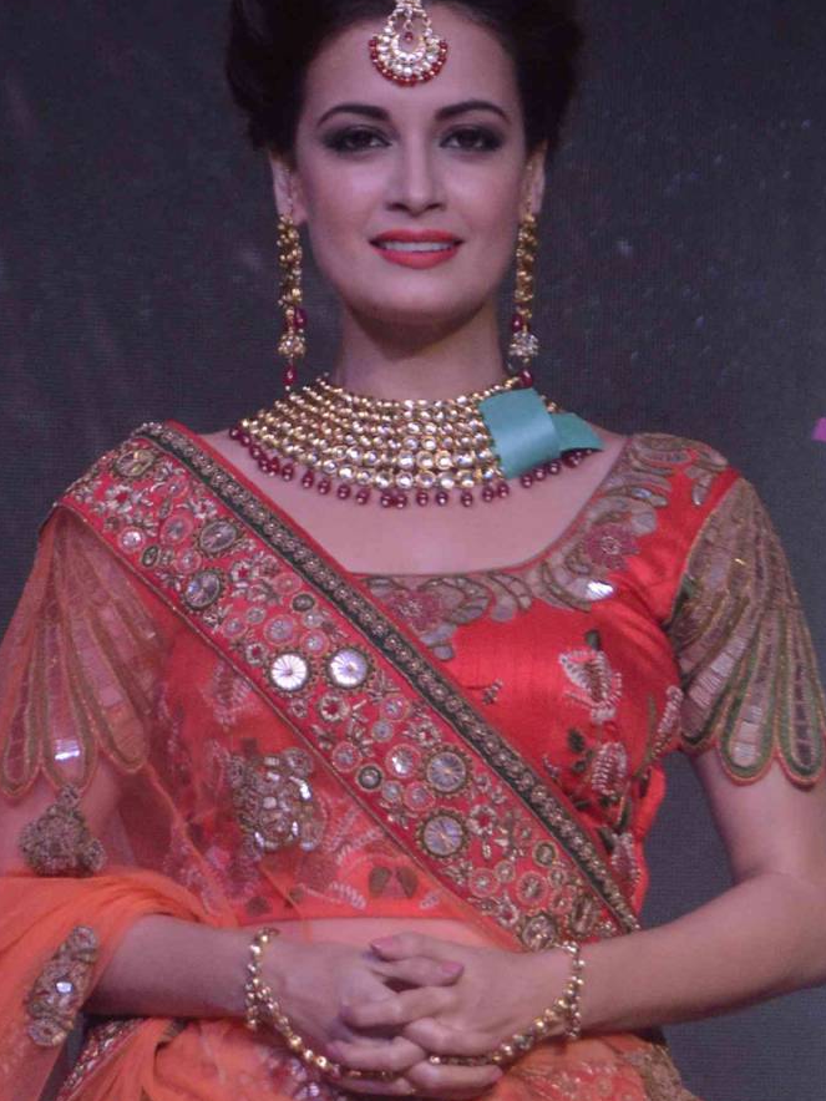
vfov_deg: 4.0
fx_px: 15735
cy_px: 1380
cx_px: 412
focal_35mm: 495
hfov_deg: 3.0
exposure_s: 1/200
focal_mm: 105
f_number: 8
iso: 800
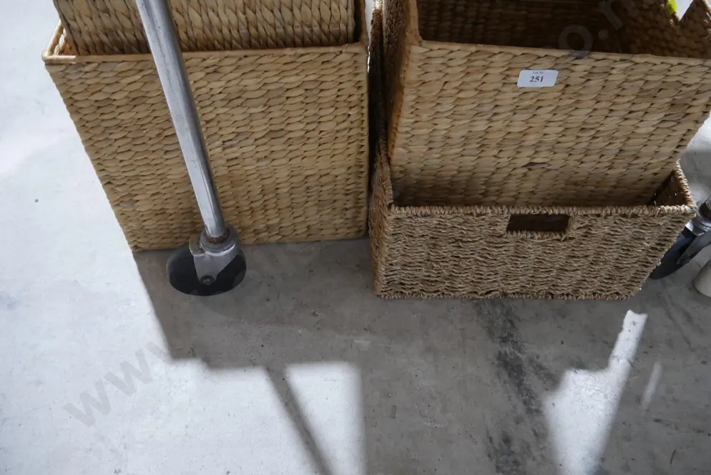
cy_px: 200
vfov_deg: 43.5
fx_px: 593
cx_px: 363
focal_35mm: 30
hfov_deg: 61.9
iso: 640
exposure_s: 1/60
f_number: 3.5
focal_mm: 14
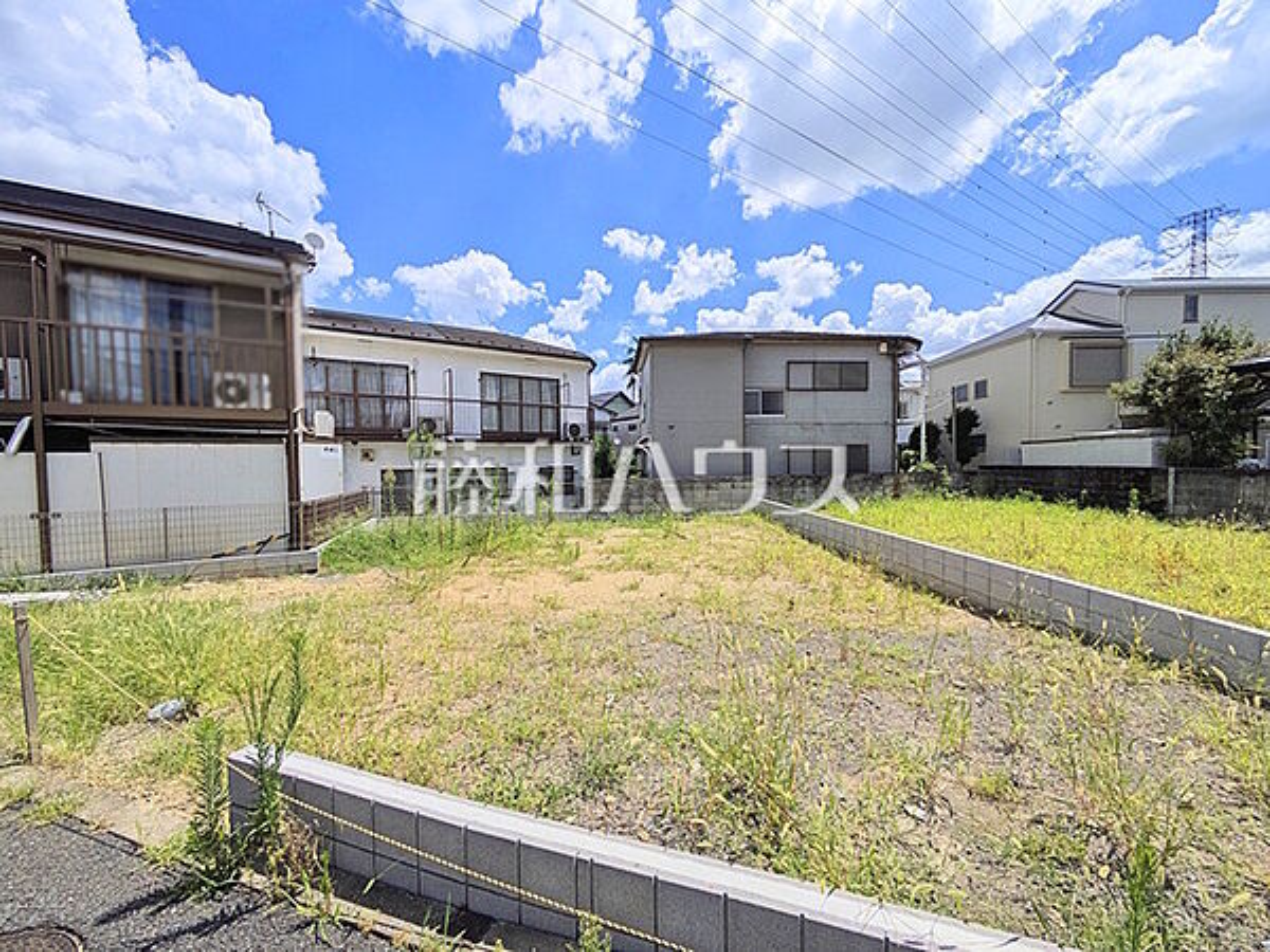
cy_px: 476
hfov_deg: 102.1
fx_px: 514
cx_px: 635
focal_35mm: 14
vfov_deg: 85.7
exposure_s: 1/3704
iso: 47
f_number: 2.2
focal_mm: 1.83
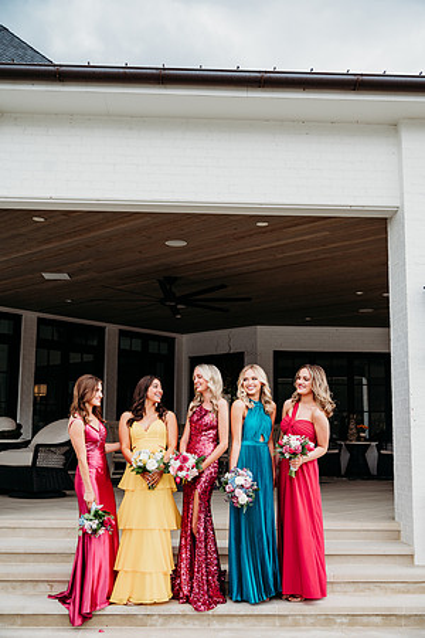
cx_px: 212
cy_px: 319
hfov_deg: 33.4
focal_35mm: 40
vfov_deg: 48.5
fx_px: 708
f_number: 4
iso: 250
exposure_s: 1/320
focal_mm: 40
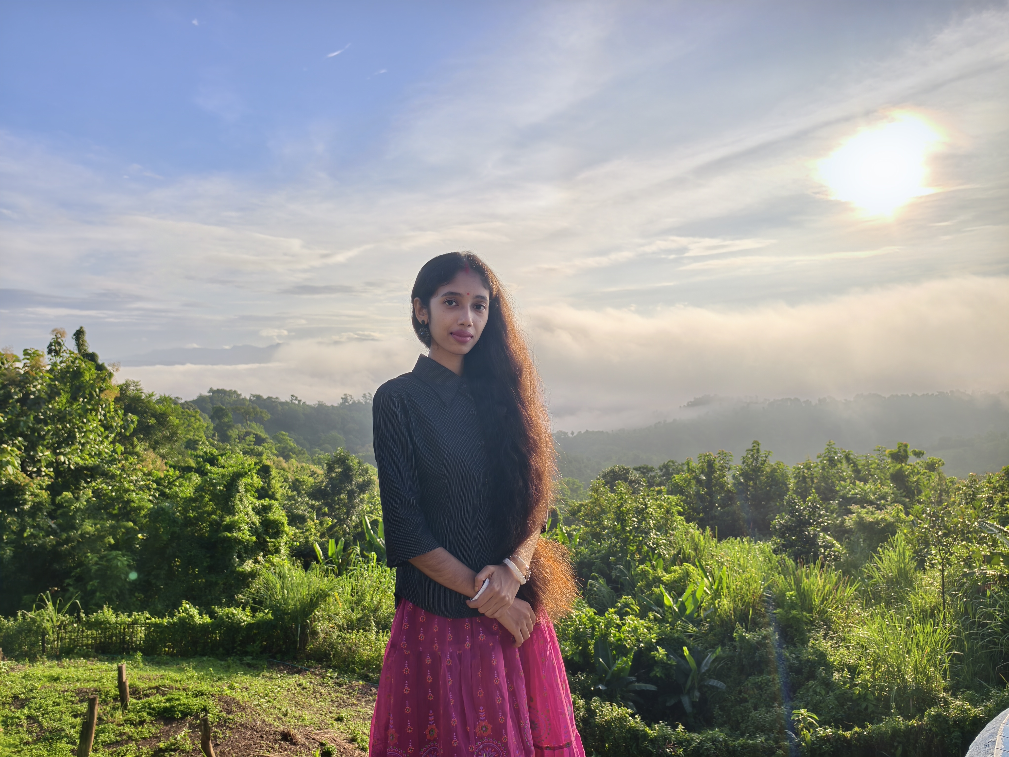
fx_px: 670
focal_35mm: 23
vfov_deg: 58.9
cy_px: 378
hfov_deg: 73.9
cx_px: 504
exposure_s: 1/505
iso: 71
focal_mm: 5.6
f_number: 1.57
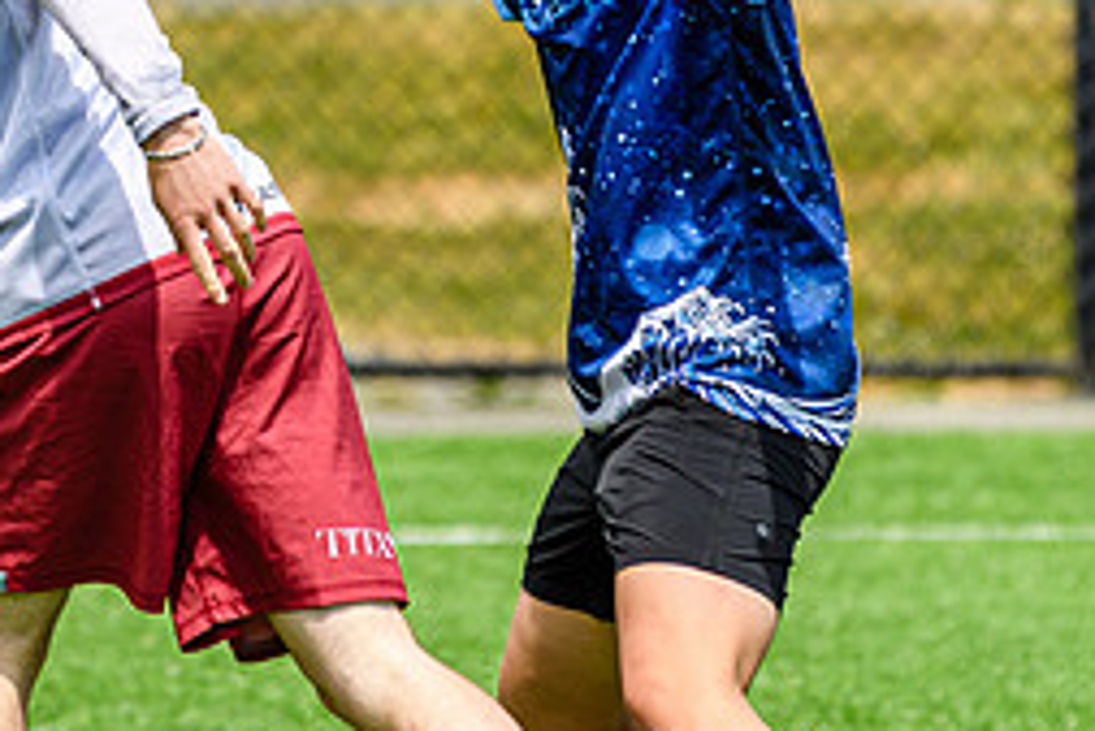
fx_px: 29337
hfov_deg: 2.1
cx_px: 208
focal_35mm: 964
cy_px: -159
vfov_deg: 1.4
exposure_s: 1/1600
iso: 100
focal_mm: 200
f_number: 3.2
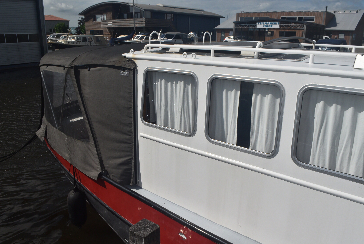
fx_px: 304
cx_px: 182
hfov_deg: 61.9
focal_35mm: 30
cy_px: 122
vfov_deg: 43.7
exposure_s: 1/200
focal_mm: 20
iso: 100
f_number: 16
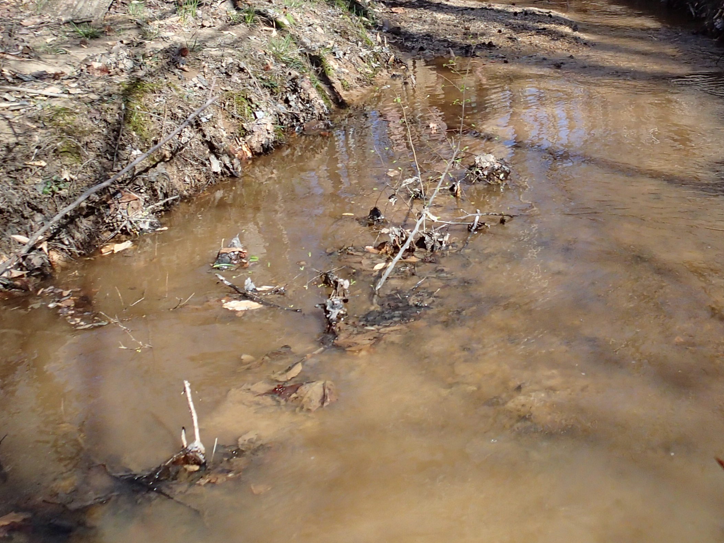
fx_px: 983
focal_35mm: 47
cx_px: 401
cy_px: 174
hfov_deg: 40.4
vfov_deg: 30.6
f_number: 2.8
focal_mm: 4.5
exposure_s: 1/800
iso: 200
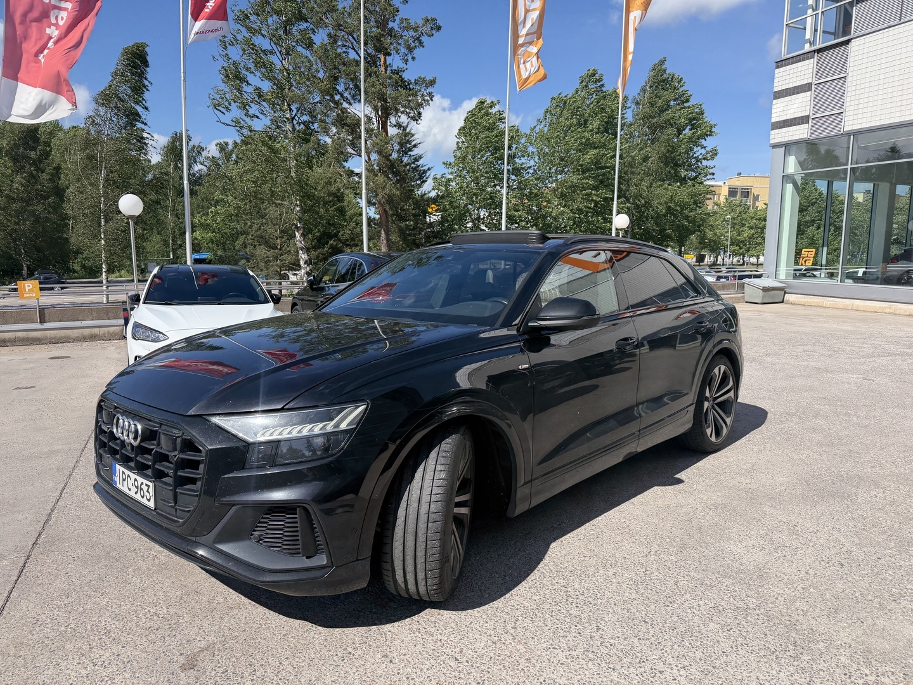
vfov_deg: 56.8
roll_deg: -1.1
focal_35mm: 24
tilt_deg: -8.7
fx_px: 633
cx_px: 456
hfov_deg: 71.6
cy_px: 342
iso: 125
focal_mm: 6.76
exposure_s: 1/5319
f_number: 1.78
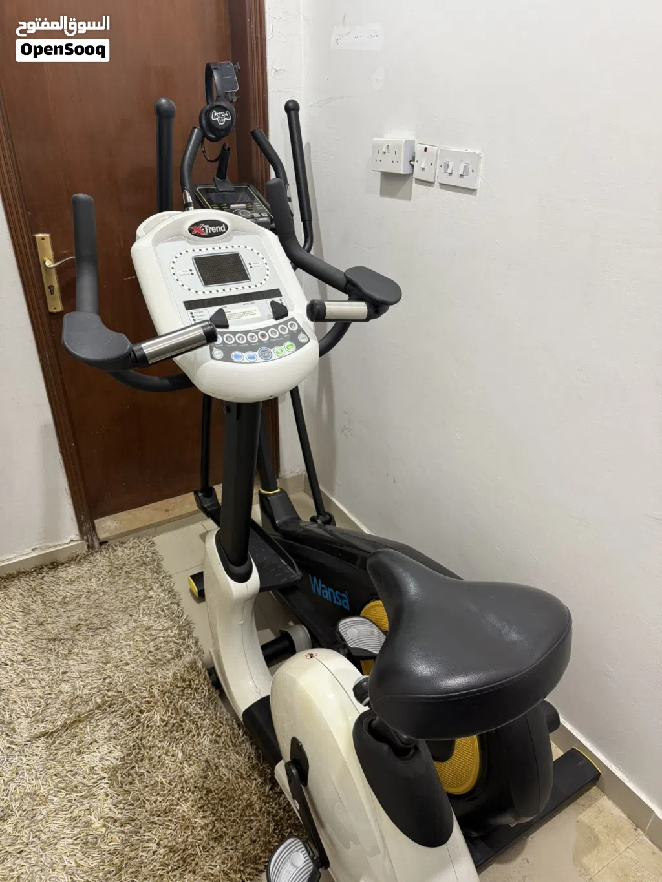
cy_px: 441
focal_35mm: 24
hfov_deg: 56.8
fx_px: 612
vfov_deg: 71.6
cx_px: 331
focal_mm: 6.76
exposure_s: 1/50
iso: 250
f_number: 1.78
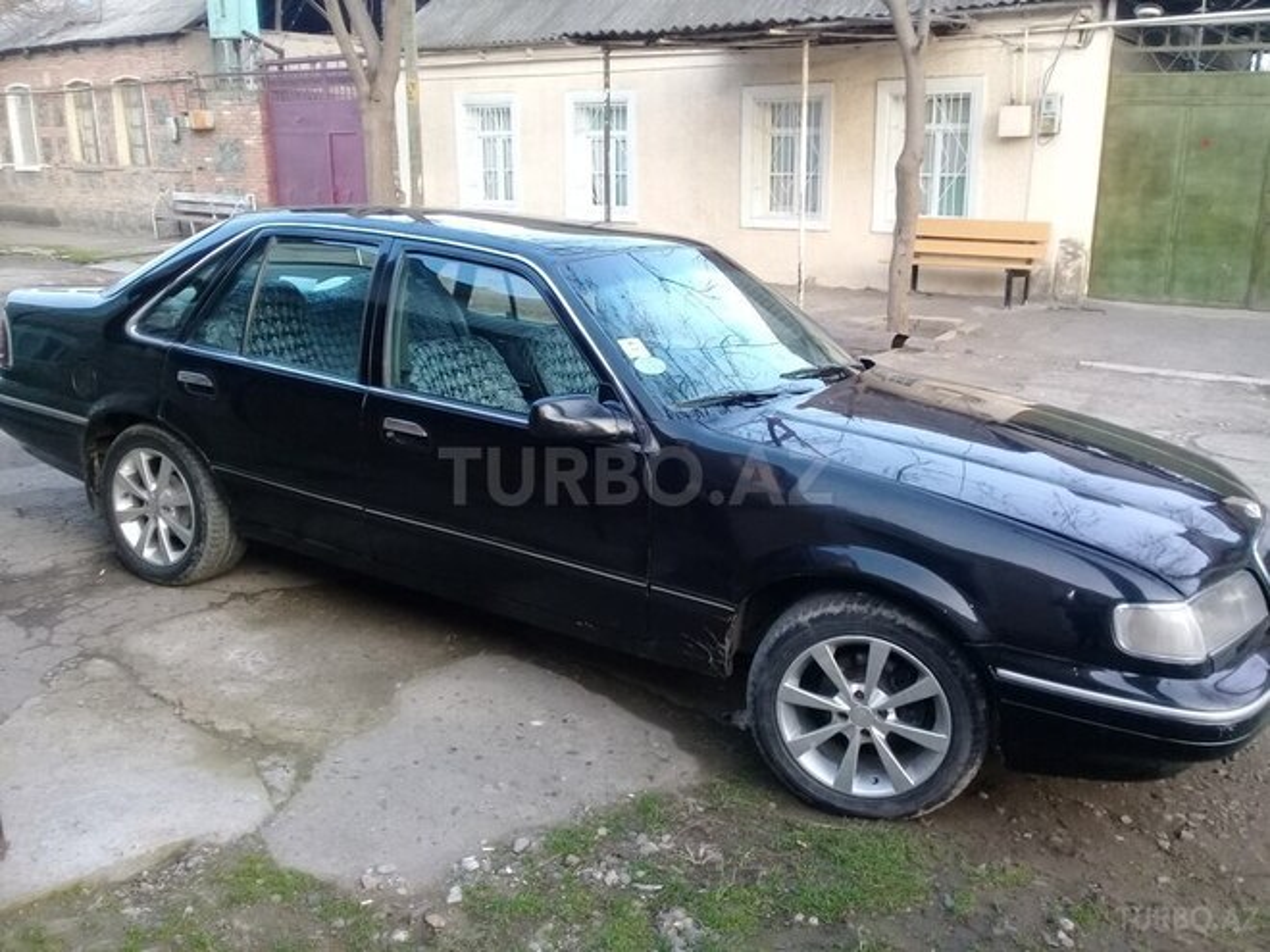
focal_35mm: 31
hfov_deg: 58.4
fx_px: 1137
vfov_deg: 45.4
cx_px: 635
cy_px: 476
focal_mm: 3.3
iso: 80
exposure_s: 1/100
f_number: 2.2
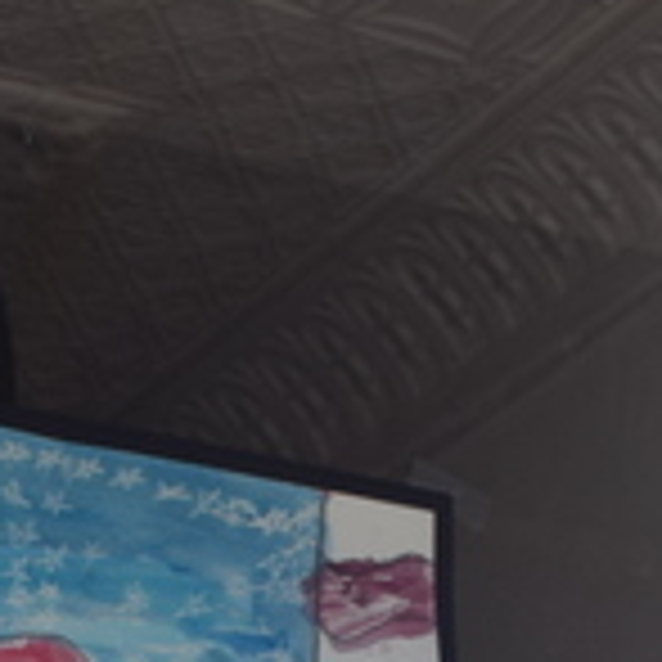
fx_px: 4998
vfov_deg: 7.2
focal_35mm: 231
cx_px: -86
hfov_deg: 7.5
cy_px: 1506
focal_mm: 26
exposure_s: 1/250
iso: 250
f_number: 8
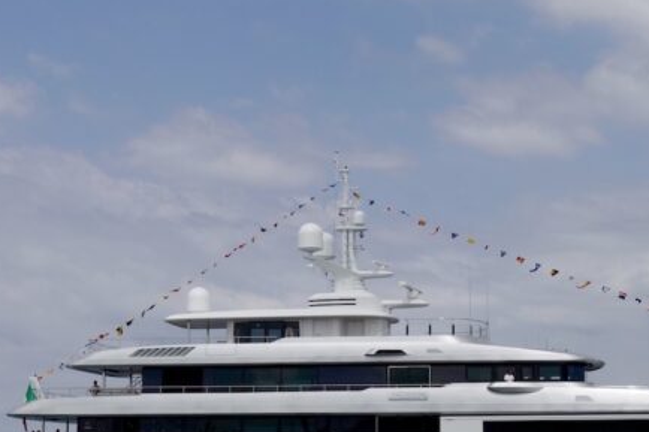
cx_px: 444
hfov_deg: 23.8
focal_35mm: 85
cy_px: 377
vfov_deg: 15.9
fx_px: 1532
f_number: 7.1
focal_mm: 17.49
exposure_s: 1/640
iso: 125
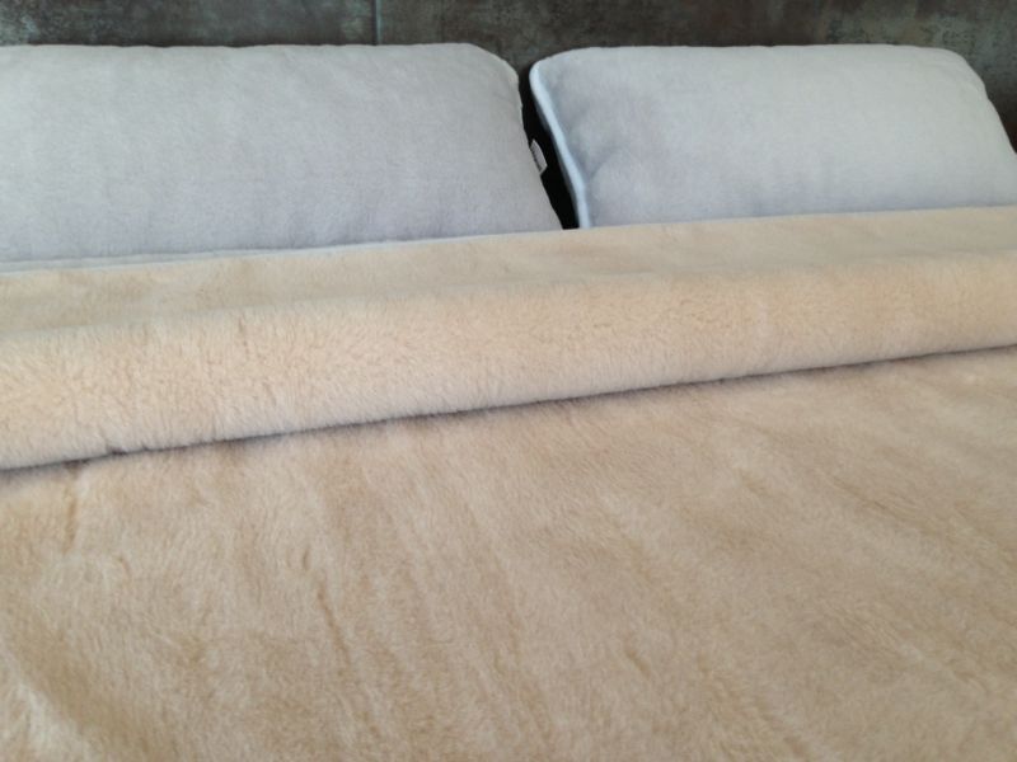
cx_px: 508
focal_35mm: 33
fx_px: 970
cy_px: 381
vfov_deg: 42.9
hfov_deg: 55.4
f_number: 2.4
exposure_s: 1/24
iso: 50
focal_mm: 4.13
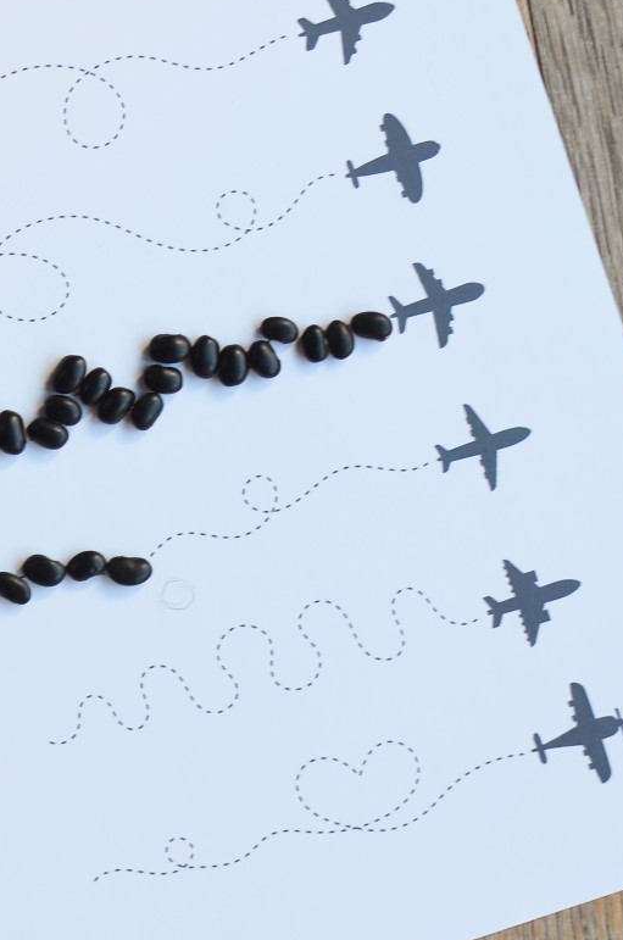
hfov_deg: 12.2
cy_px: 374
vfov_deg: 18.4
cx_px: 51
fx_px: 2894
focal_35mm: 111
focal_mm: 35
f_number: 2.8
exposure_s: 1/100
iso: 100
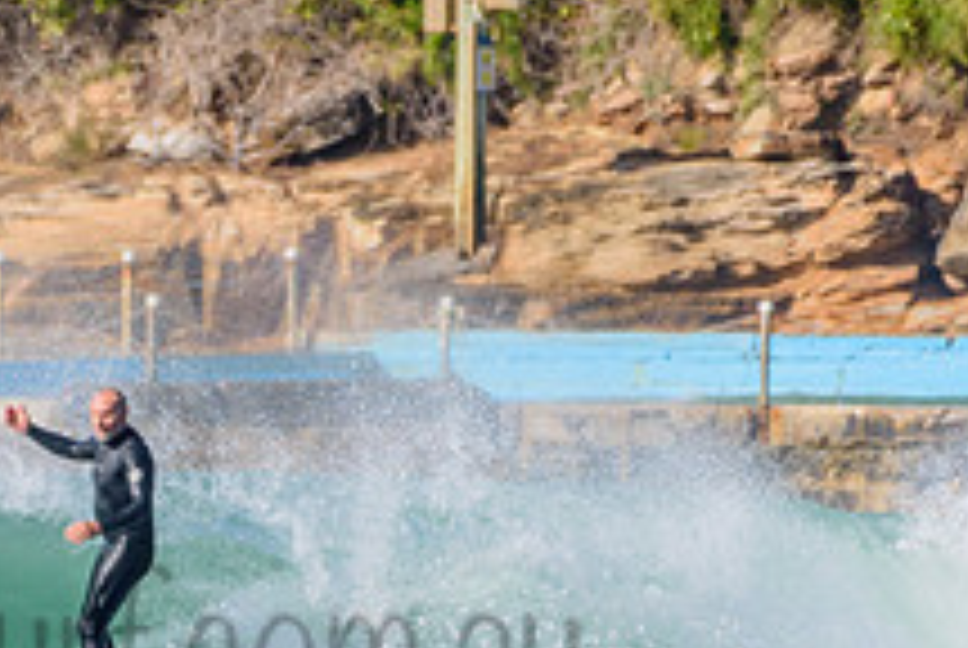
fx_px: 54416
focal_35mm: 2021
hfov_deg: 1.0
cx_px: 104
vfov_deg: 0.7
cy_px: 596
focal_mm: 500
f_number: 5.6
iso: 360
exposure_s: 1/2000
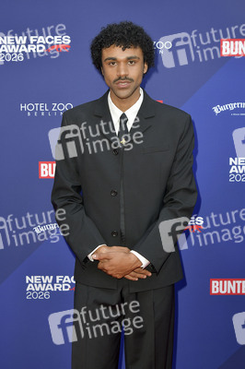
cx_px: 122
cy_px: 184
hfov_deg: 25.9
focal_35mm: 52
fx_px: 532
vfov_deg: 38.2
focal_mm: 52
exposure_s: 1/200
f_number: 6.3
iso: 640
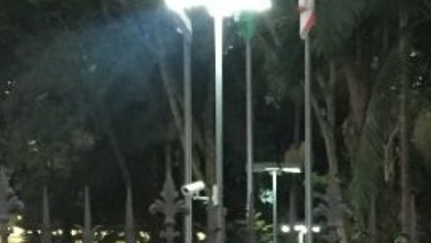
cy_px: 499
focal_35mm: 120
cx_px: 425
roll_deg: -1.5
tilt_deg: -4.7
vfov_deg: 9.4
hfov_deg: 17.5
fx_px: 1372
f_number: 2.2
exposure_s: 1/15
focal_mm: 4.15
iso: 400
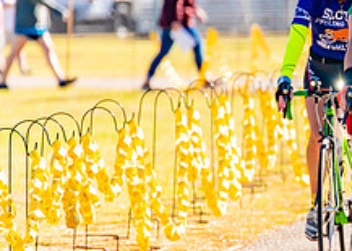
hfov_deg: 3.2
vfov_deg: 2.3
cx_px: 442
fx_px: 6268
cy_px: 82
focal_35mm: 627
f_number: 2.8
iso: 250
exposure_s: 1/2000
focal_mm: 200
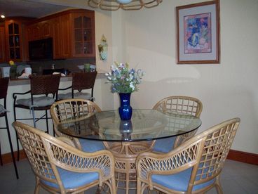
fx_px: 276
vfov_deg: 38.7
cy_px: 97
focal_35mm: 37
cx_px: 129
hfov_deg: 50.1
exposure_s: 1/31.8
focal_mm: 6.2
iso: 160
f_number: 2.8
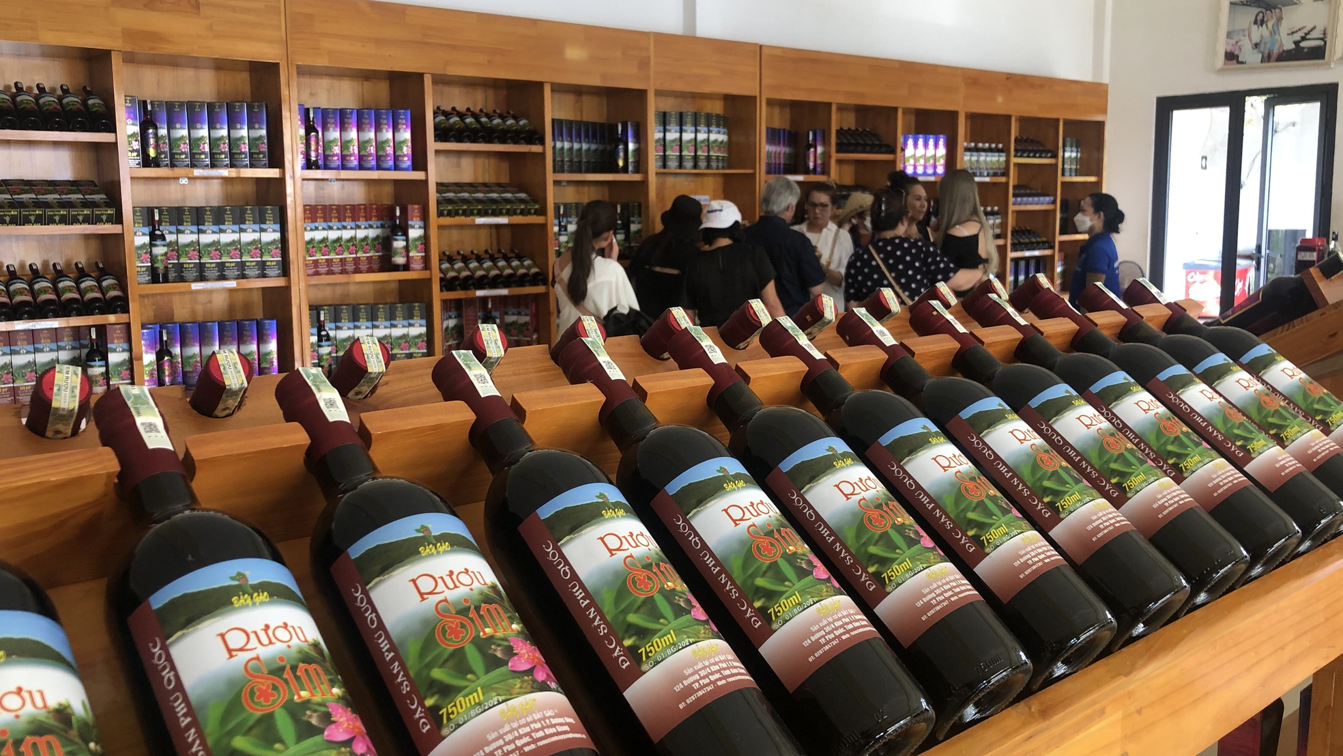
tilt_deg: -7.9
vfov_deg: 37.8
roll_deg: +1.7
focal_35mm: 31
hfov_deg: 62.6
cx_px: 665
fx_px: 1104
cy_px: 363
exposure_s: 1/25
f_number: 1.8
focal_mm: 4
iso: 32
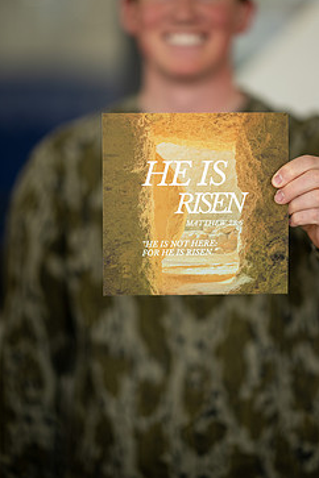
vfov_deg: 15.8
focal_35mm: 130
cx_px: 195
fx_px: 1728
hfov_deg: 10.5
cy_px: 192
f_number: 1.4
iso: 100
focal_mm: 105
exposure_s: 1/800
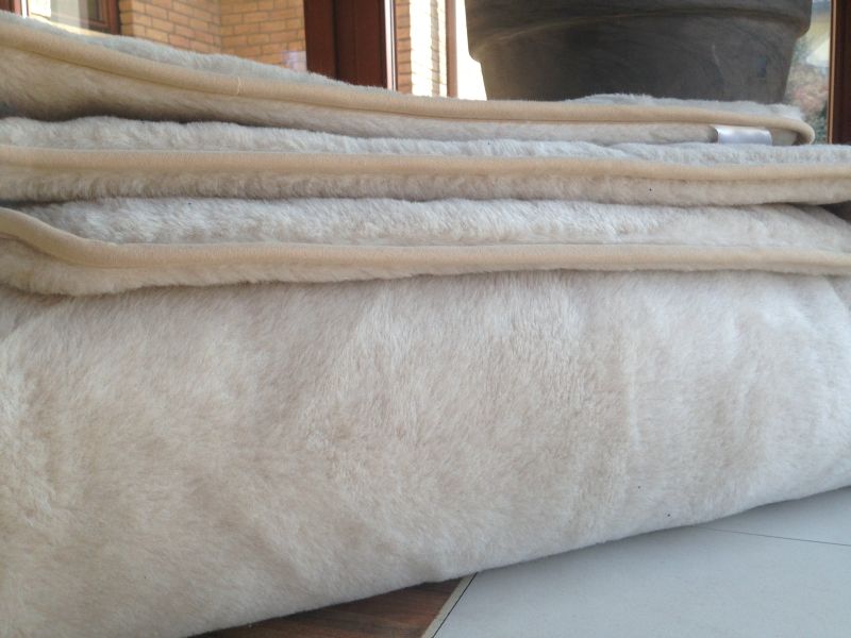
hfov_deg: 55.4
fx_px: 811
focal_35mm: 33
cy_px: 319
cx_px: 426
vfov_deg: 42.9
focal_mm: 4.12
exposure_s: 1/308
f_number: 2.4
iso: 50
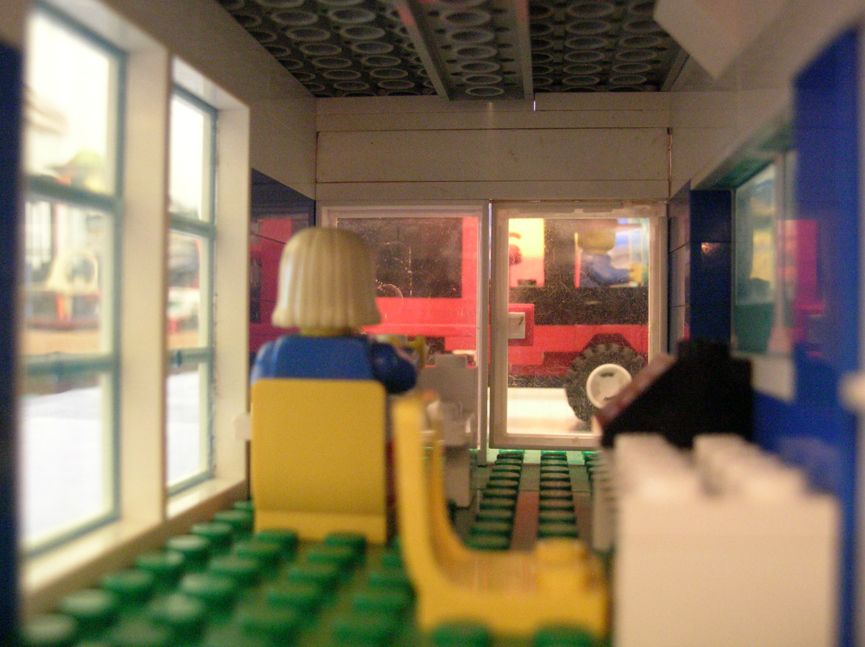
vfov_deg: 34.3
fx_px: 1049
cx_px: 432
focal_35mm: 42
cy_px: 324
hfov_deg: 44.8
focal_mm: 6.9
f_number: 2.8
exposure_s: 1
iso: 300
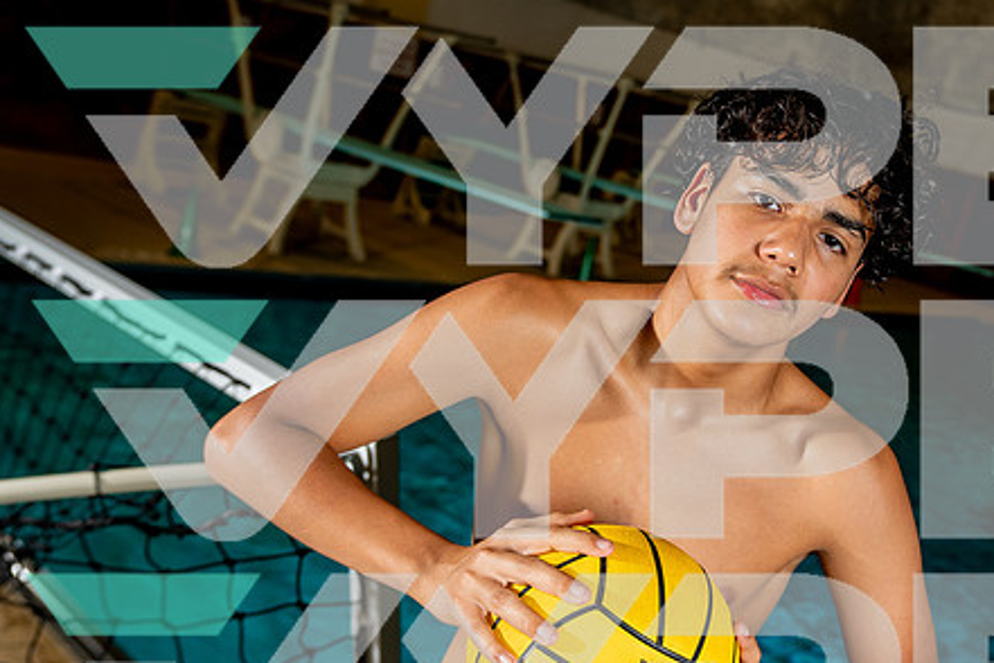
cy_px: 411
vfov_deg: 30.4
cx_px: 613
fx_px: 1215
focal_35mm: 44
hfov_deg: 44.2
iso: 320
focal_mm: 30
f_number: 3.5
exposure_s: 1/250
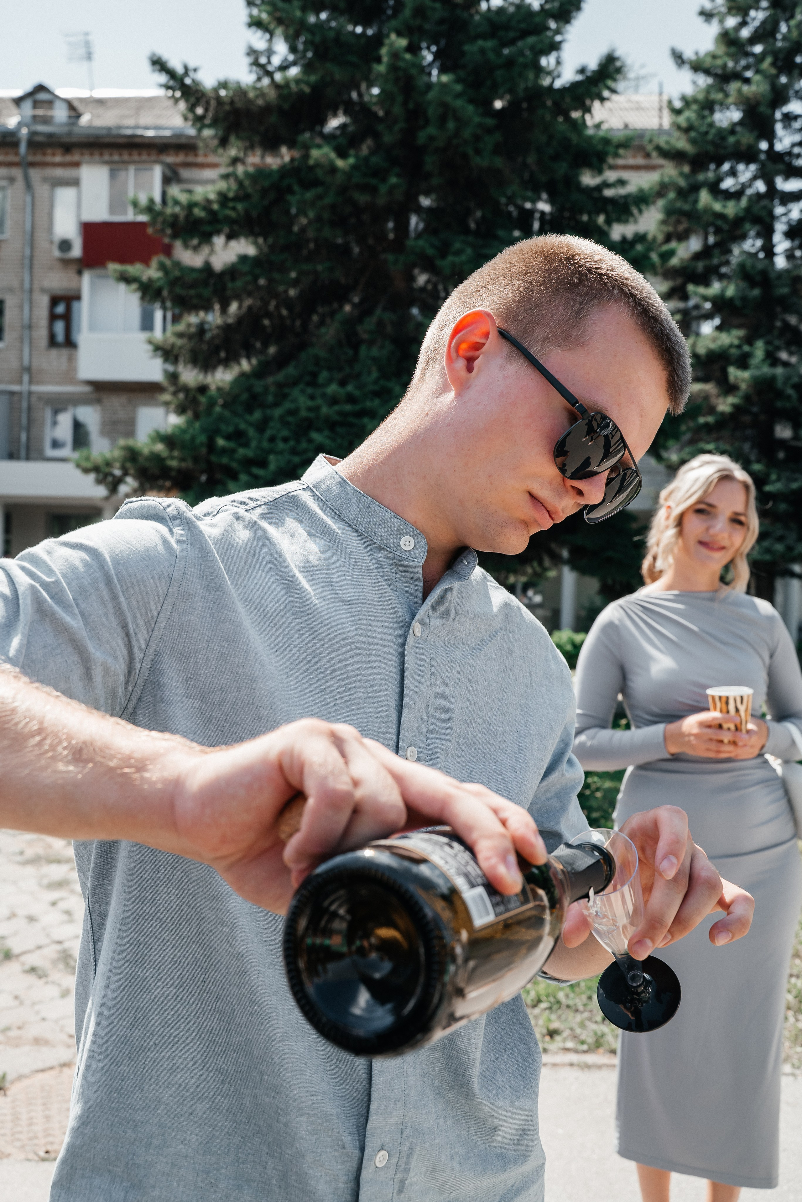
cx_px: 401
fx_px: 1135
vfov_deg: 55.8
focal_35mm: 34
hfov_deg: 38.9
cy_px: 601
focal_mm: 34
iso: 200
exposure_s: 1/500
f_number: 6.3
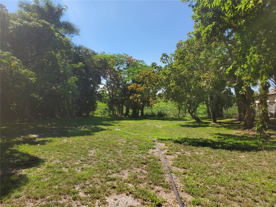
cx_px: 138
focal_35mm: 26
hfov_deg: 67.3
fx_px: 207
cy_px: 104
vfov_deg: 53.1
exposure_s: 1/1286
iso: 50
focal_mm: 4.3
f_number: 2.4
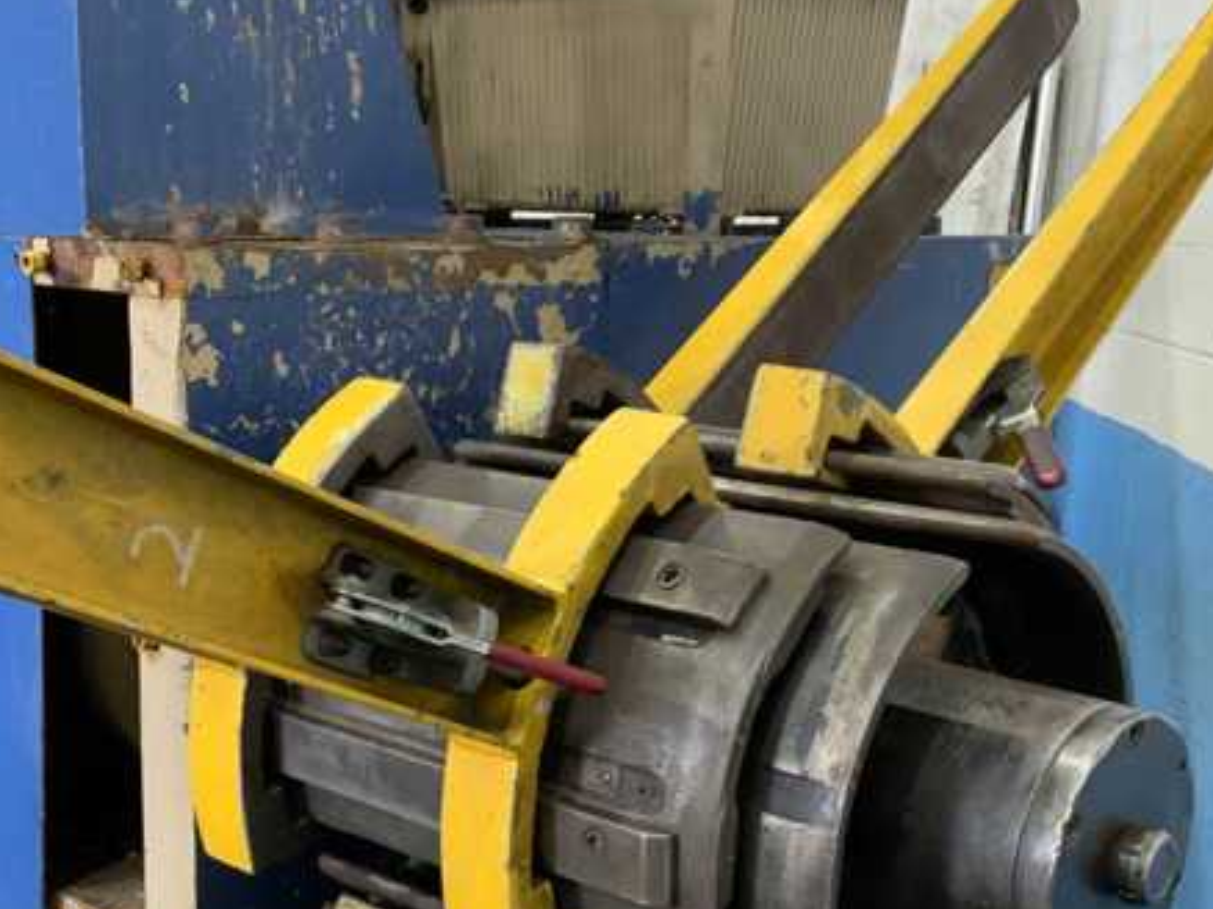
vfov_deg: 27.2
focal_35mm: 53
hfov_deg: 36.0
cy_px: 668
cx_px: 476
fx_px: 1856
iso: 200
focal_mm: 3
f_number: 1.8
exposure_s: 1/60
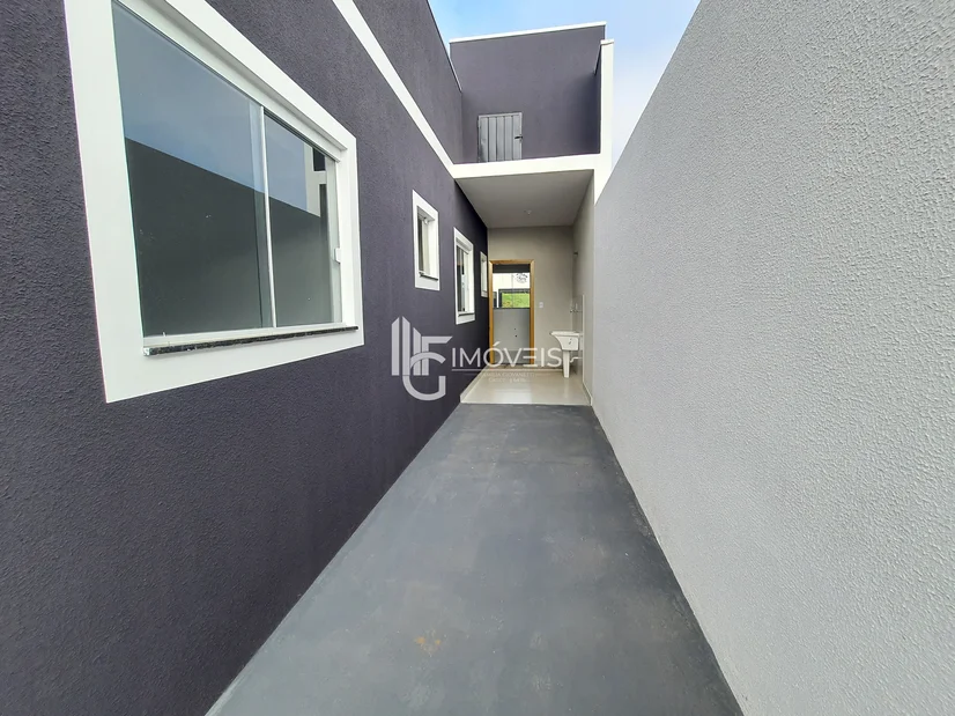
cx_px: 478
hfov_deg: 106.2
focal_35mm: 13
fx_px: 359
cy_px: 358
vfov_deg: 89.9
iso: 50
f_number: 2.2
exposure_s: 1/294
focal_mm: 1.74
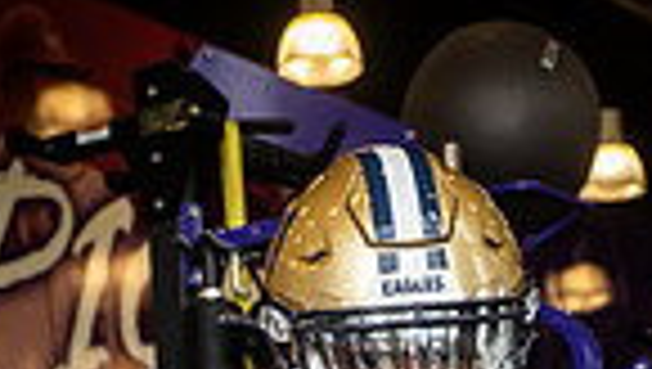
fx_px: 2700
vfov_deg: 7.2
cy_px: 999
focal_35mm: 156
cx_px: 423
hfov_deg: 13.7
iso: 500
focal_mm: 48
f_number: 5.6
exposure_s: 1/250
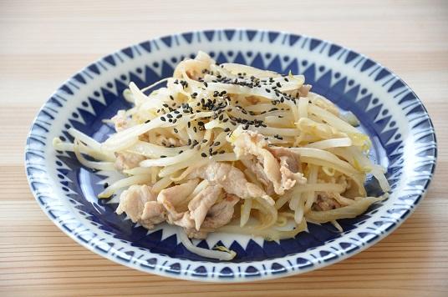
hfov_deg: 13.1
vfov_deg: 8.7
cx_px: 224
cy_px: 148
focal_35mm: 158
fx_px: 1958
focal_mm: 105
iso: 1600
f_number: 5.6
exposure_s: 1/50
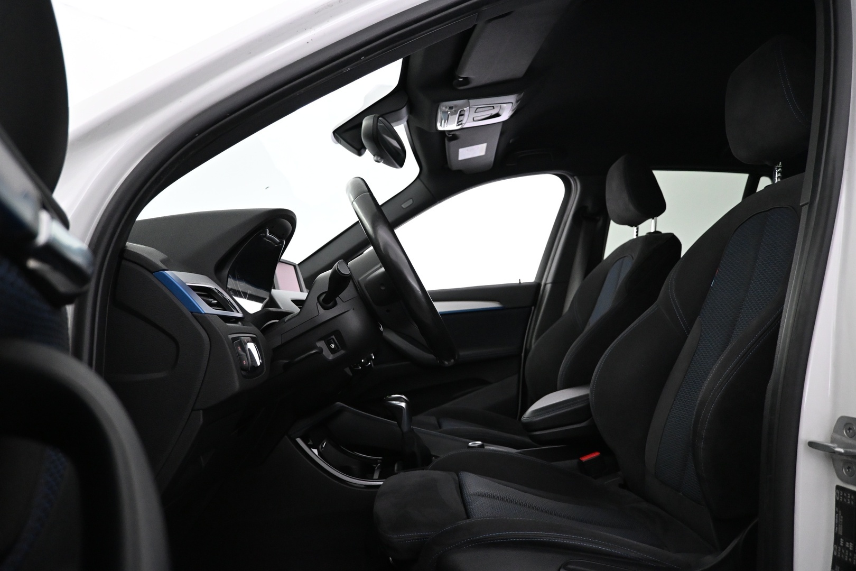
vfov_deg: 53.1
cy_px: 286
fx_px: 571
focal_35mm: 24
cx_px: 428
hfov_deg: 73.7
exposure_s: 1/80
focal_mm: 16
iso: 3200
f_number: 3.5
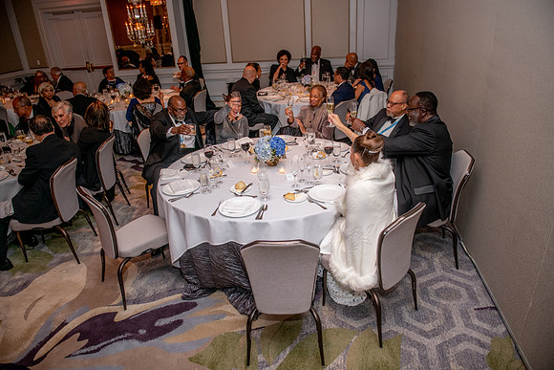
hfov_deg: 73.7
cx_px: 277
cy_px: 185
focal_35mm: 24
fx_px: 369
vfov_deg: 53.2
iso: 500
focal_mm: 24
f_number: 3.2
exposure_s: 1/125
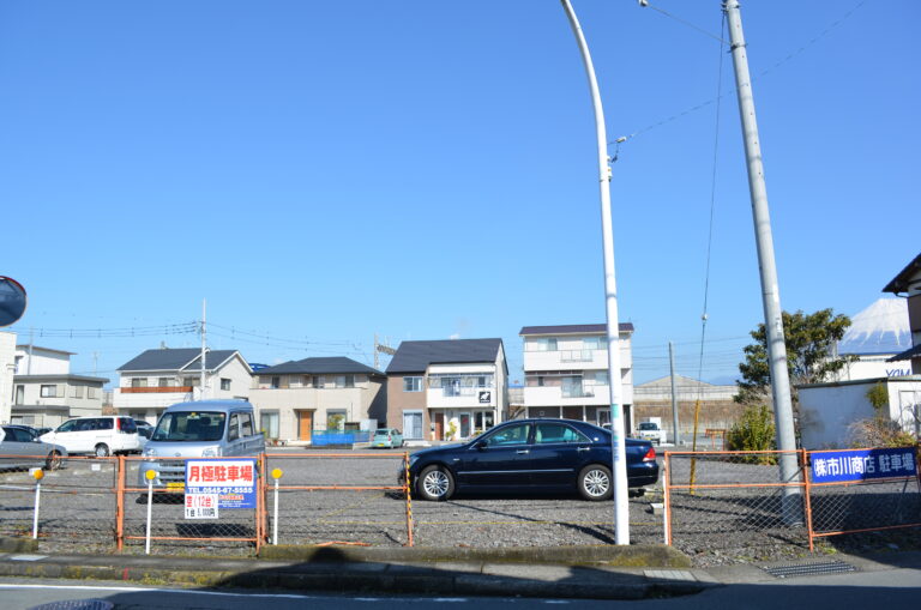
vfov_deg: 47.8
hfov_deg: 67.5
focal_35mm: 27
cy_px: 305
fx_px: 689
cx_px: 460
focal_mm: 18
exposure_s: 1/250
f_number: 8
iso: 100
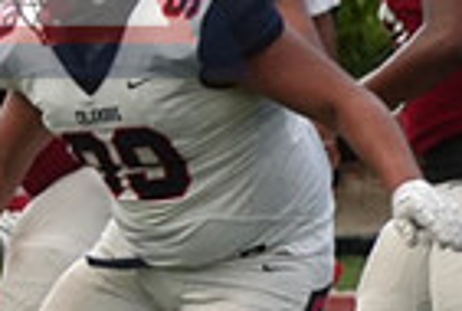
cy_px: 210
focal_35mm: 1028
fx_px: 13236
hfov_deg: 2.0
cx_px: -469
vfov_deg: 1.3
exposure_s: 1/1000
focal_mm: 167
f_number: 6.3
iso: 1250
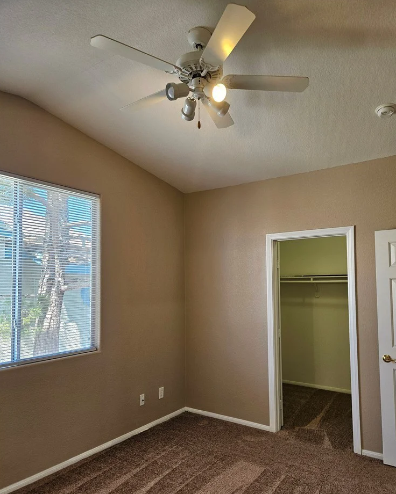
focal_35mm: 25
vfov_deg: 67.9
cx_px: 203
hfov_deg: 56.8
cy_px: 273
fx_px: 366
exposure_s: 1/120
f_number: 1.8
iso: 100
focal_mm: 5.4
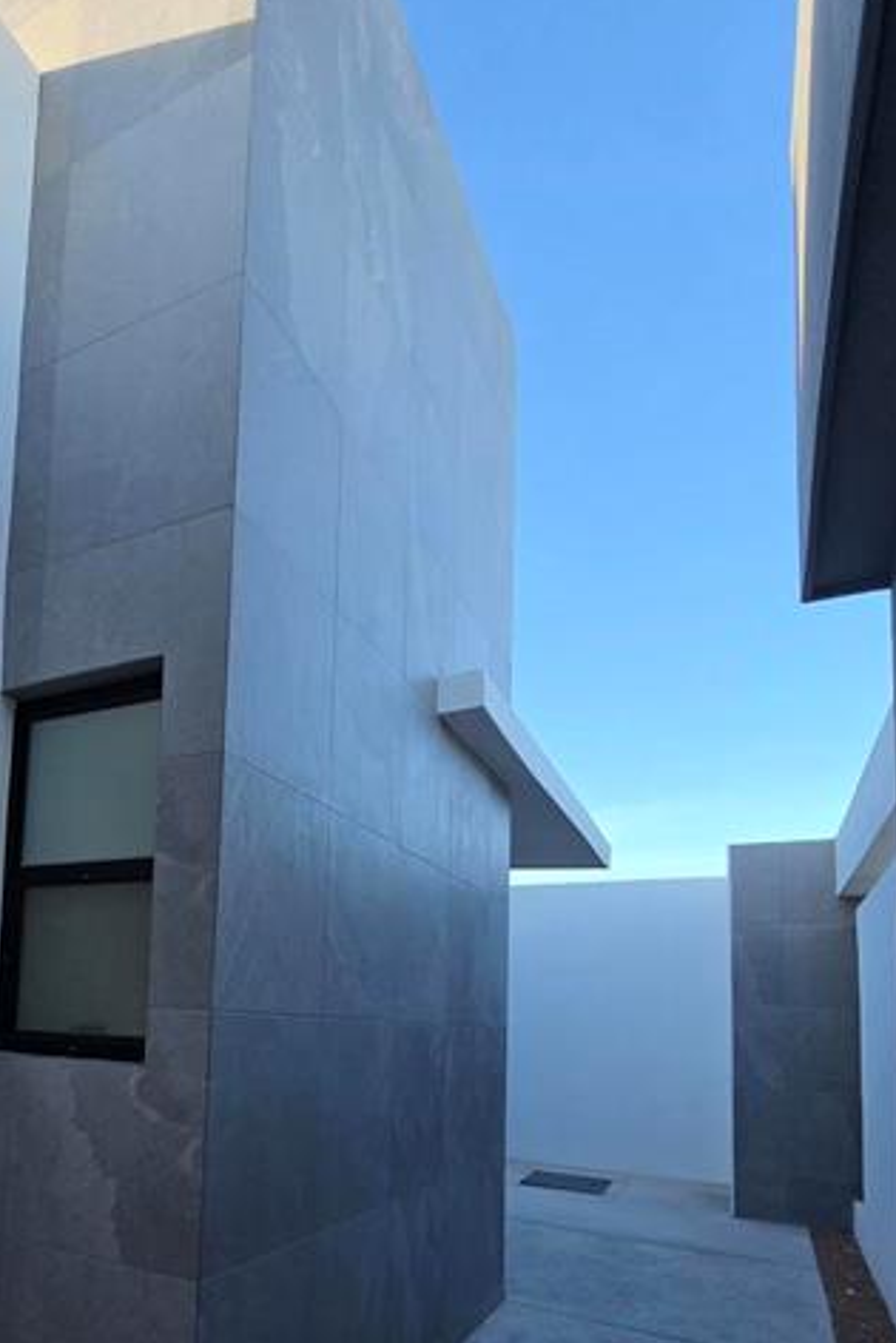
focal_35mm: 22
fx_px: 821
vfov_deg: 75.1
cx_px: 179
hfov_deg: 53.5
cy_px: 936
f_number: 2.2
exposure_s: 1/389
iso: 50
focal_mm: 2.2
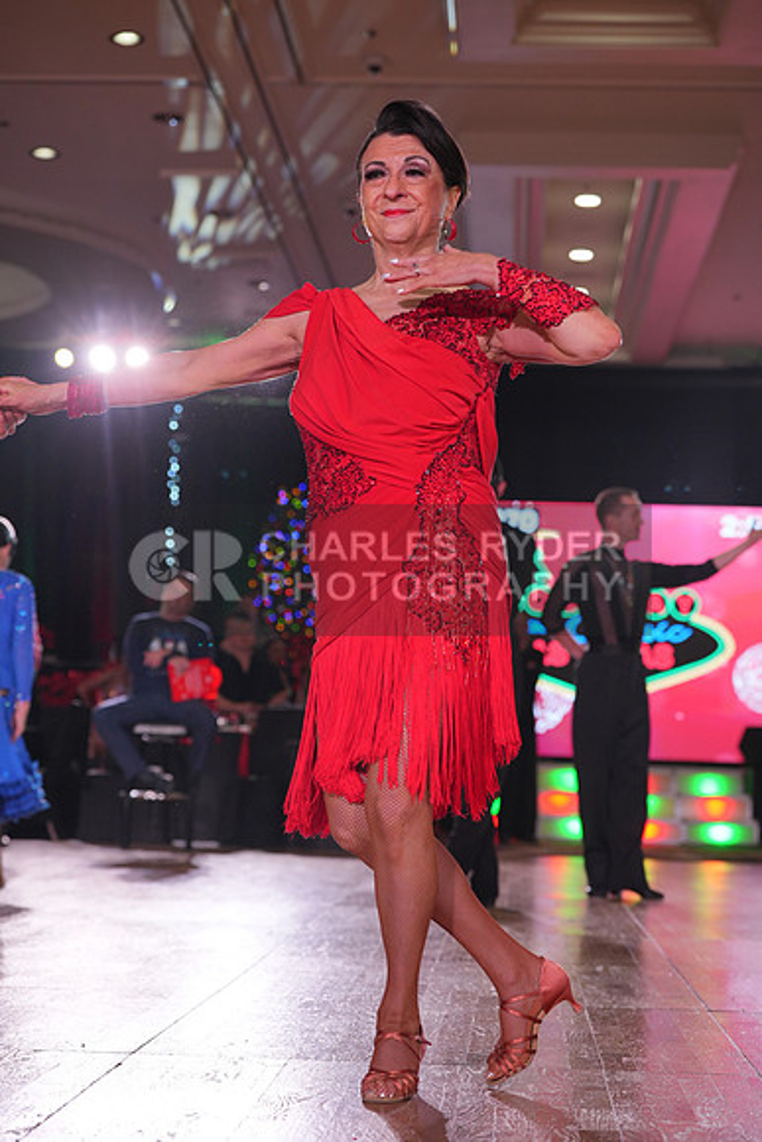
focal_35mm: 70
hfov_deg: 19.5
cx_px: 381
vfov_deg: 28.8
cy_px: 571
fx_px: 2221
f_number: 4
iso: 800
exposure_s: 1/400
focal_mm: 70
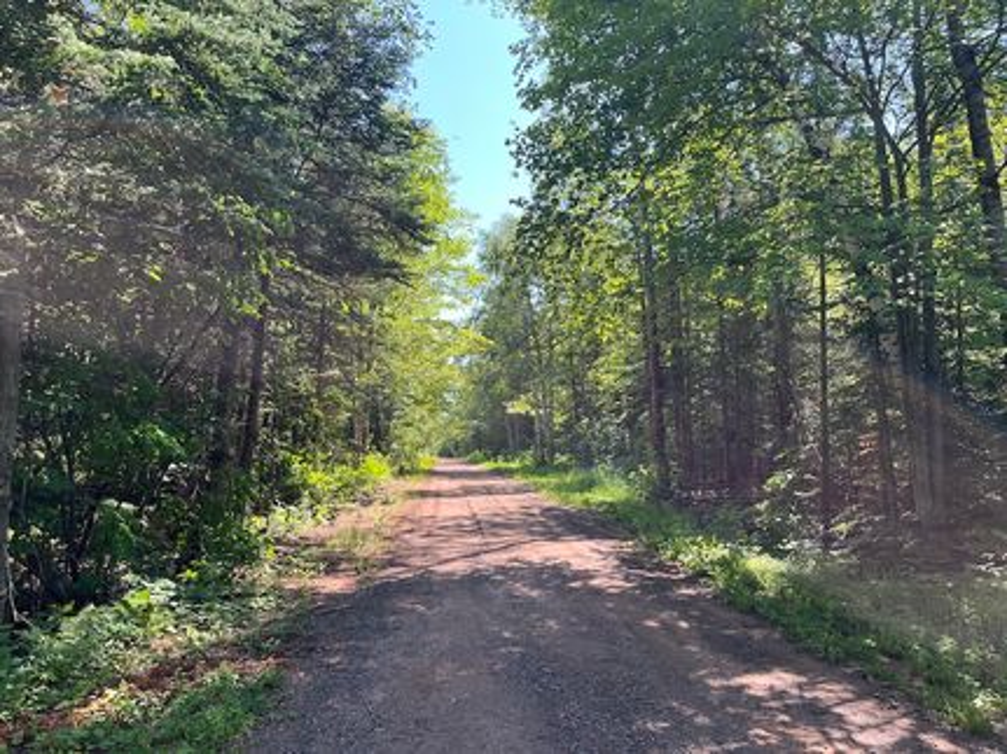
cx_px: 504
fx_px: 756
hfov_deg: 67.3
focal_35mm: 26
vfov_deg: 53.0
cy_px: 377
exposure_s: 1/520
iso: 50
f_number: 1.6
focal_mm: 5.1
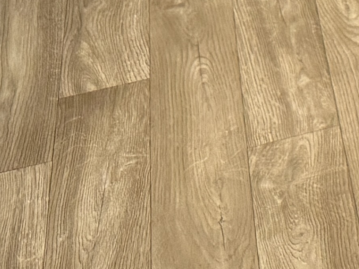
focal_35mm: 153
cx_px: 883
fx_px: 1587
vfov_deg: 8.1
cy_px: -569
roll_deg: +1.1
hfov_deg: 10.8
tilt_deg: -10.9
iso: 160
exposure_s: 1/100
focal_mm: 6.76
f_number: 1.78
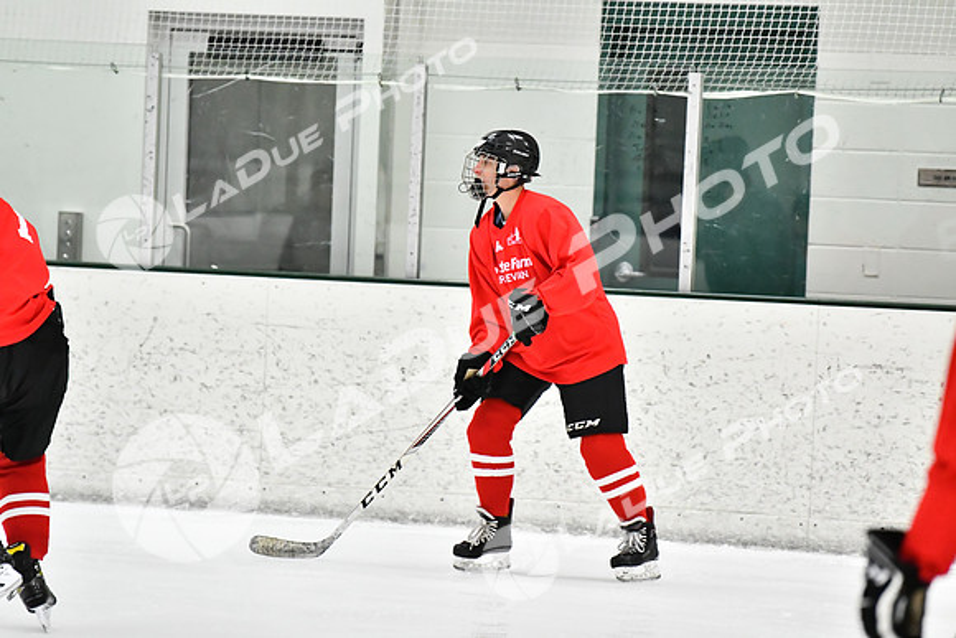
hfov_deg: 7.8
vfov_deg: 5.2
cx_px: 478
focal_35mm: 262
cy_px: 319
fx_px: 6972
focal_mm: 175
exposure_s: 1/1250
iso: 5000
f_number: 2.8
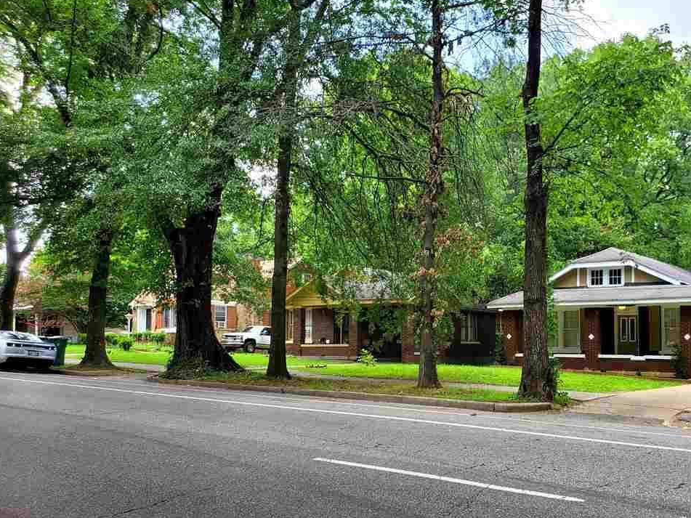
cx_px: 437
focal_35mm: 35
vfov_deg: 40.4
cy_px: 322
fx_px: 699
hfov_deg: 52.0
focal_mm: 4.3
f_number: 2.4
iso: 50
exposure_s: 1/164
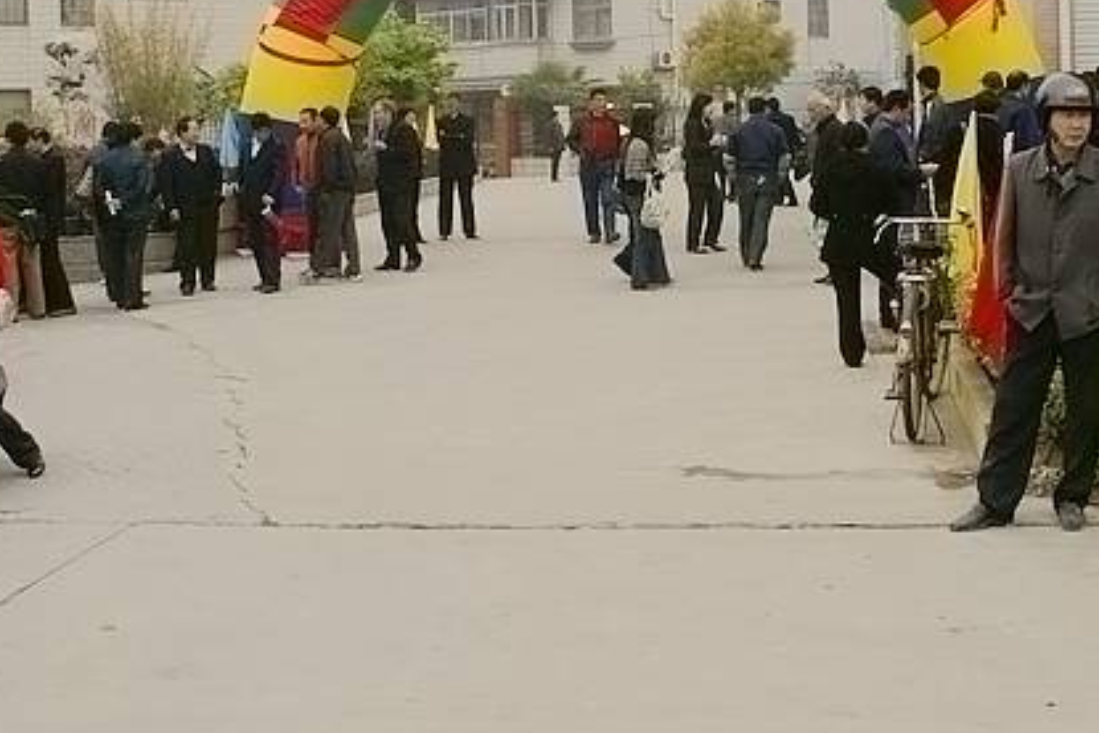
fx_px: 1588
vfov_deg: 25.6
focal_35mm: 52
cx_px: 638
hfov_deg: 38.1
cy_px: 157
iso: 100
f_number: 10
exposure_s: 1/100
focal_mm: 18
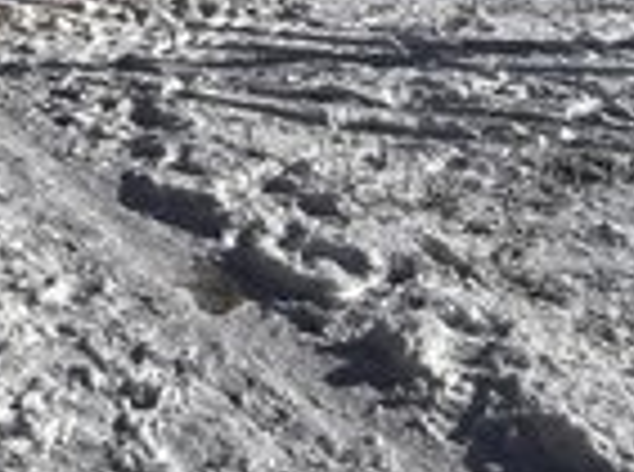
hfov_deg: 25.4
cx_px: 40
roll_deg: +1.7
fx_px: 1352
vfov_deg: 19.4
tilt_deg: -9.2
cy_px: 31
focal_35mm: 74
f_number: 1.5
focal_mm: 5.7
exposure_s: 1/9434
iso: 50
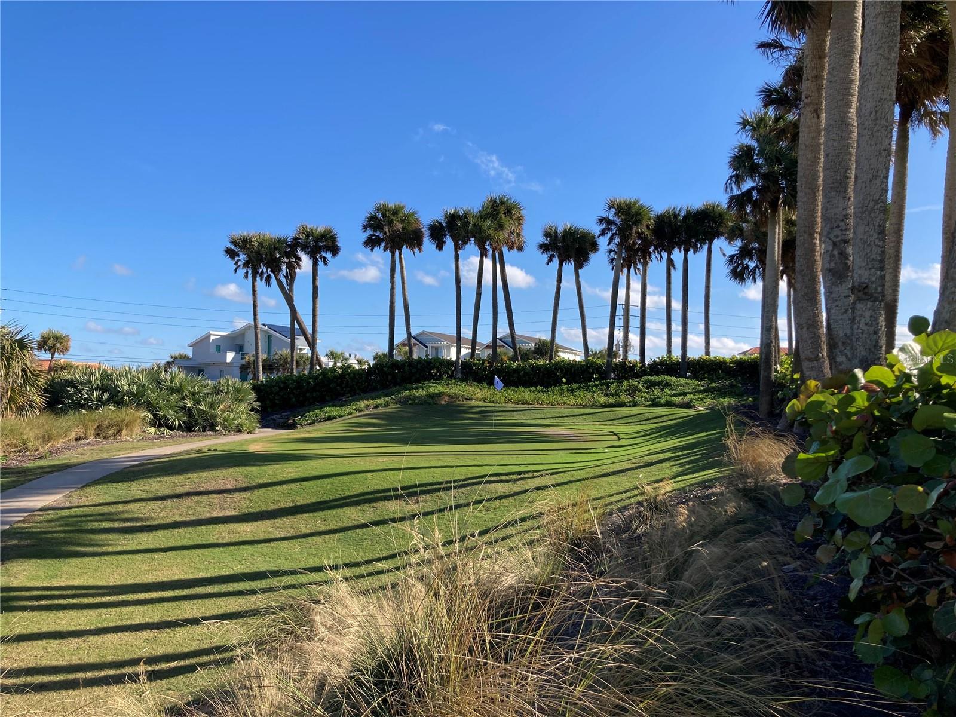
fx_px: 773
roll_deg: -1.3
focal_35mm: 28
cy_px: 358
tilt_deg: +3.8
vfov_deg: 49.7
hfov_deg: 63.4
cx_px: 478
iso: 20
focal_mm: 3.99
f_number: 1.8
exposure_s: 1/1473
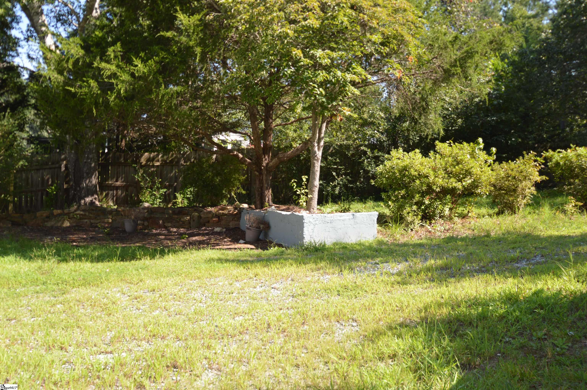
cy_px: 195
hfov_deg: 53.2
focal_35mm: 36
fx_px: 586
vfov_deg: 36.8
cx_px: 294
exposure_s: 1/160
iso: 100
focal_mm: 24
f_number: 4.5
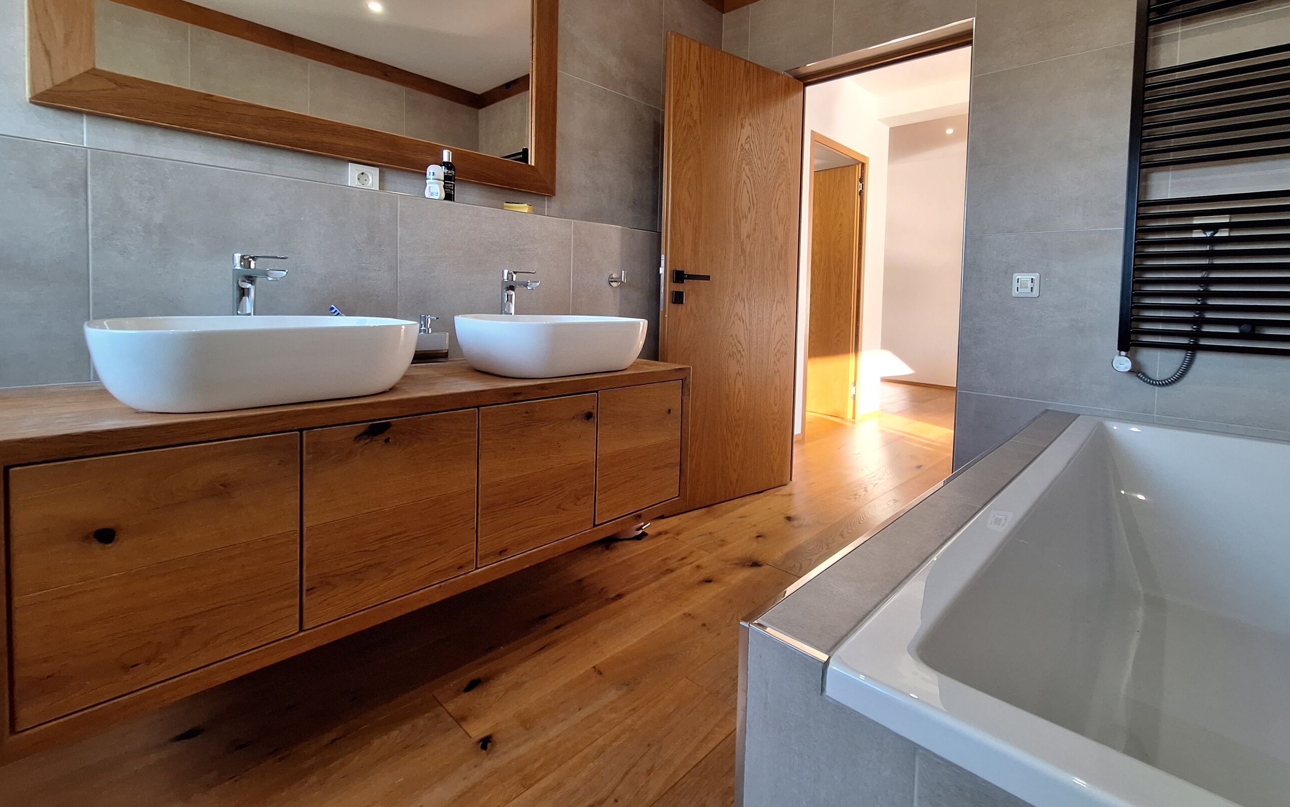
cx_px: 693
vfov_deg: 73.9
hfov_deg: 101.3
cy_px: 317
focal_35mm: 15
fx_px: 527
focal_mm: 1.74
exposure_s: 1/50
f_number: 2.2
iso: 80
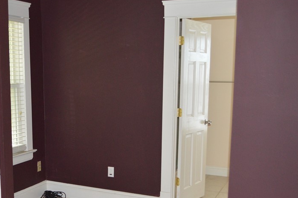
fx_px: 463
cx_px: 71
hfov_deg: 34.9
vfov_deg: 23.9
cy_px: 141
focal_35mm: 56
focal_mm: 24
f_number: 4
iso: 1250
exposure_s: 1/60
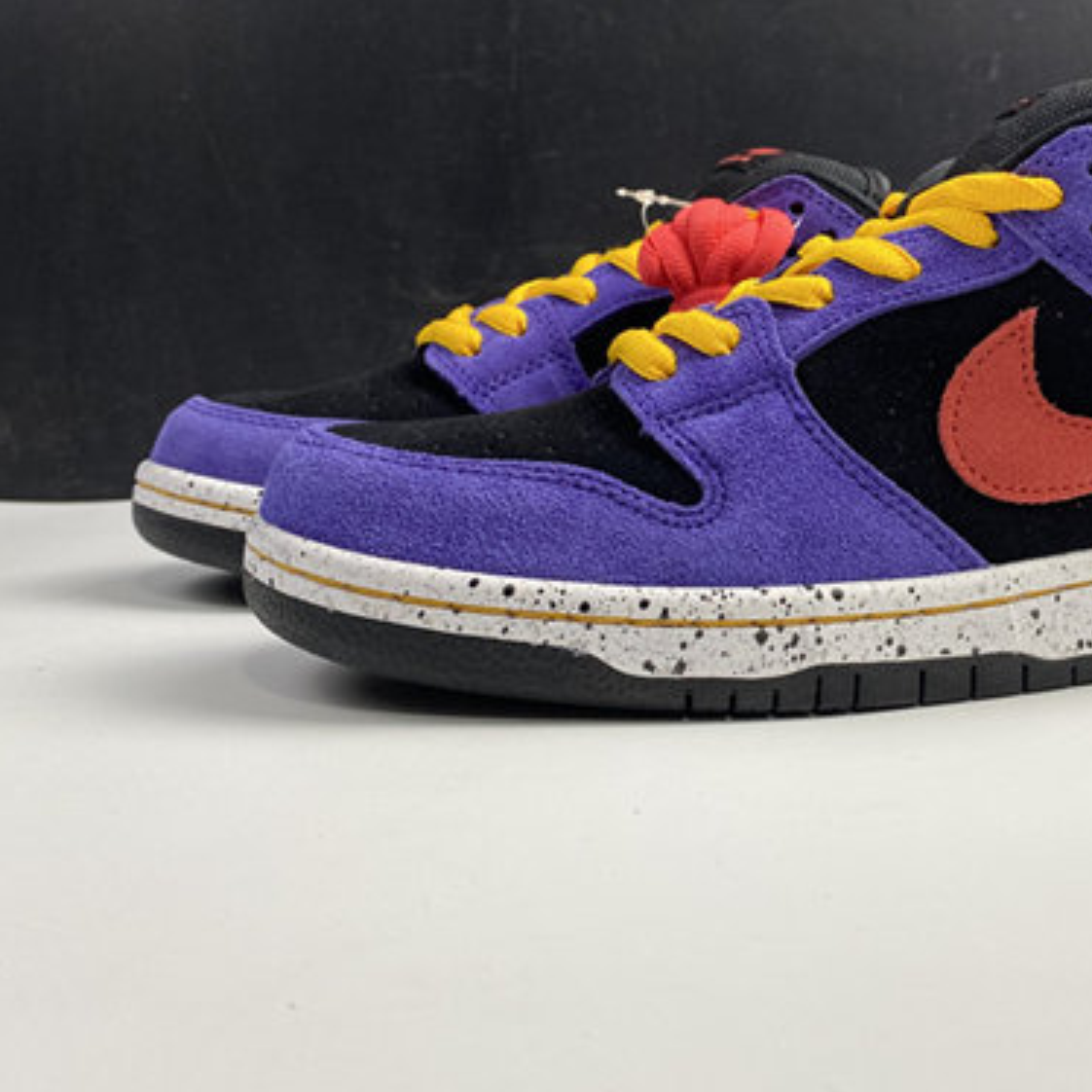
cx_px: 850
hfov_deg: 37.9
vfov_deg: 38.8
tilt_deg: +0.0
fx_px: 1535
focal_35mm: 43
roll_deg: +1.6
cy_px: 390
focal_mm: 4.25
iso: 64
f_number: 1.8
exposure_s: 1/100
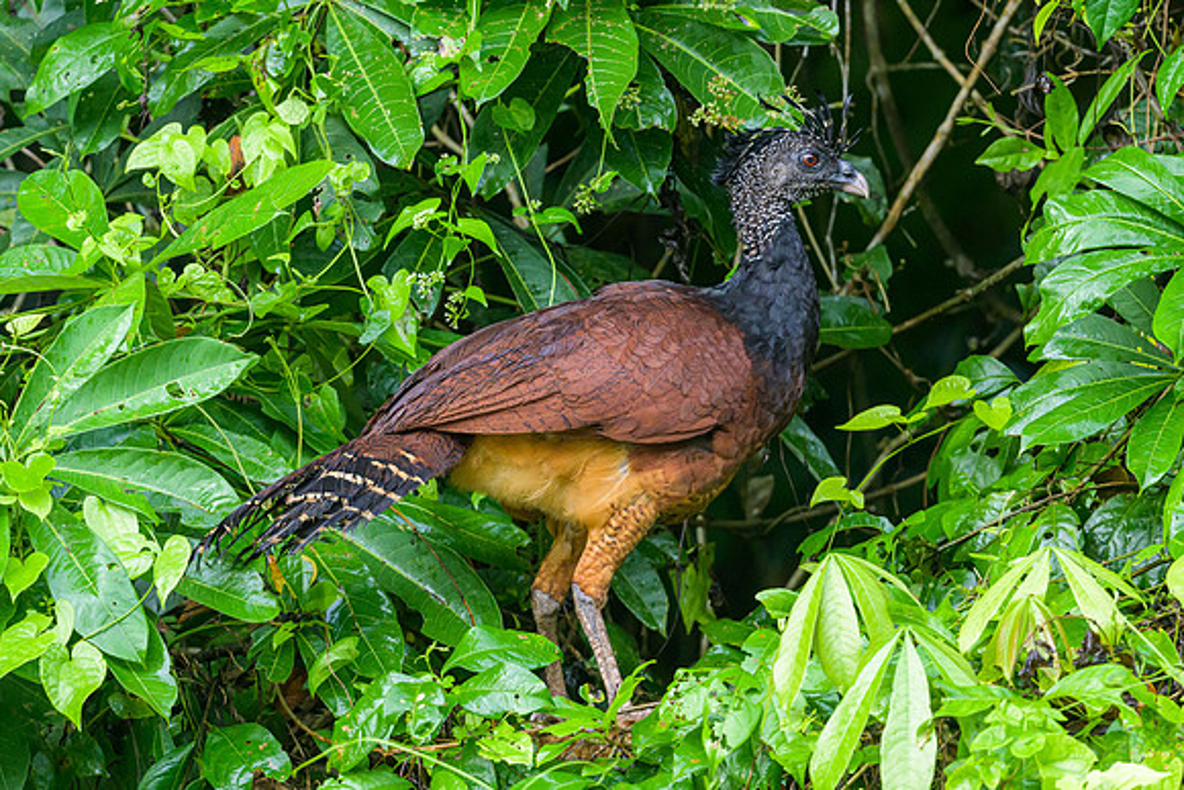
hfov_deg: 2.9
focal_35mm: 721
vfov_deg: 1.9
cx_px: 526
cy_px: 304
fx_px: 23728
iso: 2200
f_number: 5.6
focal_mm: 500
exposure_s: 1/320
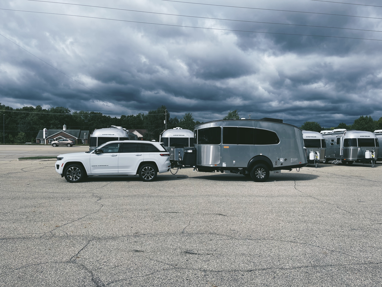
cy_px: 144
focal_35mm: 26
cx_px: 191
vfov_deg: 53.1
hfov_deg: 67.3
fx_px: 287
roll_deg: -0.3
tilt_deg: -1.7
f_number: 1.6
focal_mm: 5.1
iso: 32
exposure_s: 1/5128
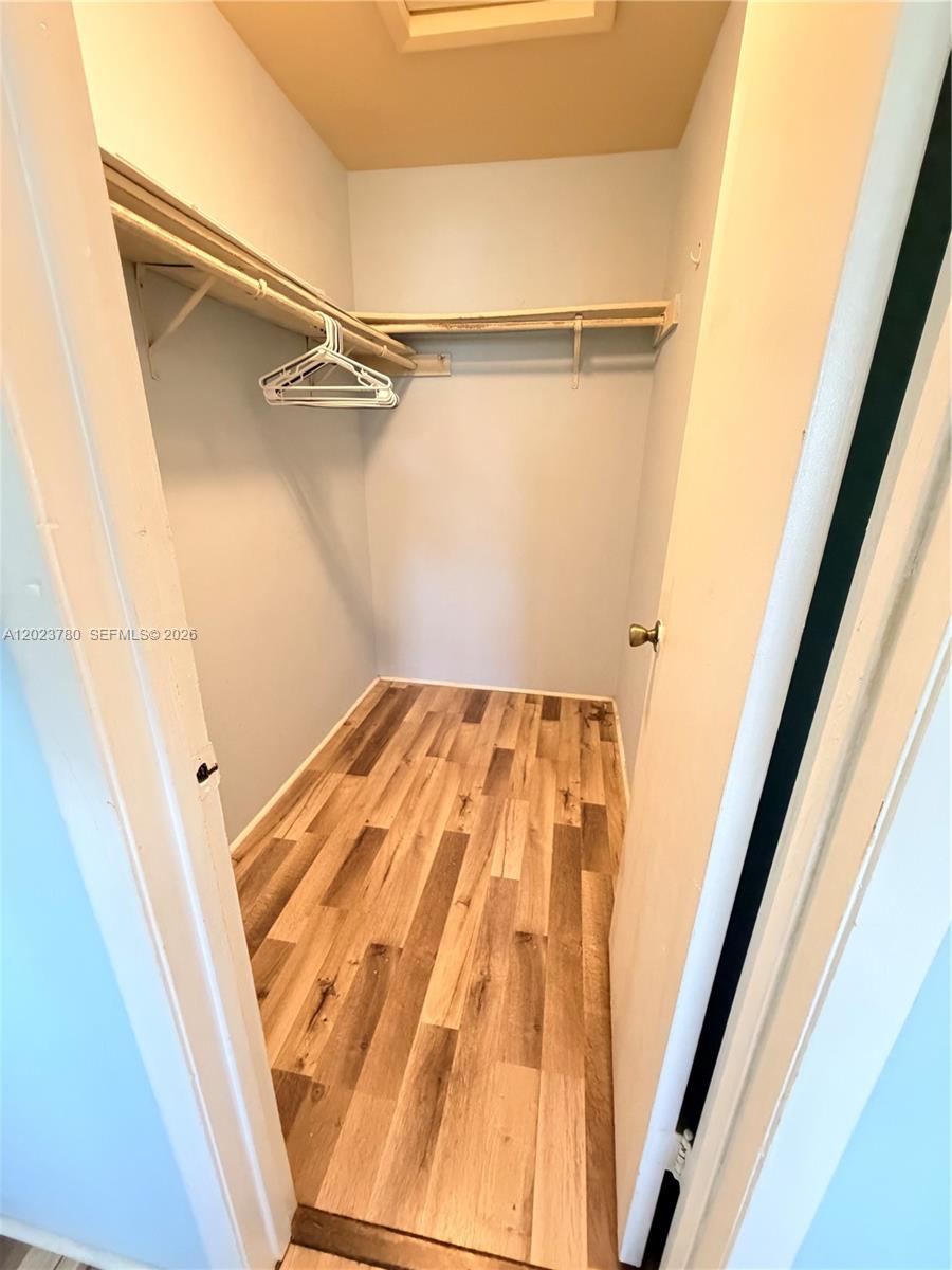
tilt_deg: -20.2
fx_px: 513
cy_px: 635
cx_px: 476
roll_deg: -0.6
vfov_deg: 102.1
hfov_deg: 85.7
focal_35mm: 14
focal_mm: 2.22
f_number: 2.2
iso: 1000
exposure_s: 1/40
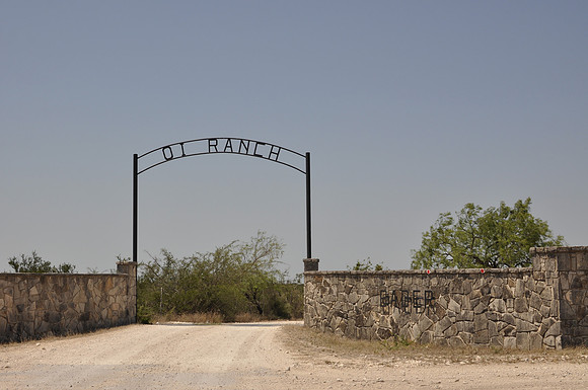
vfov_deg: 25.7
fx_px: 856
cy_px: 195
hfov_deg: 37.9
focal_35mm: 52
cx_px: 294
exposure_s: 1/250
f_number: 8
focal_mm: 35
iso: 200
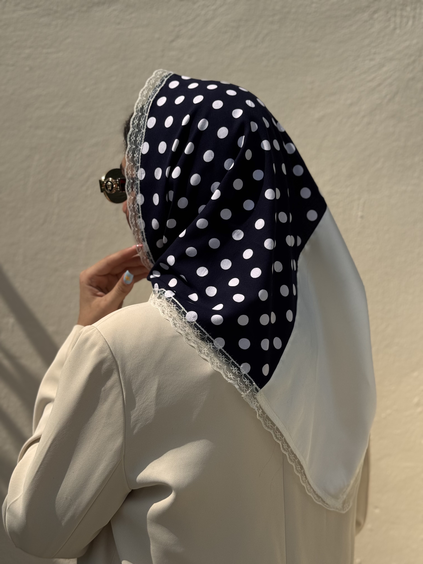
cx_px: 212
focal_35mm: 48
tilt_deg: -6.1
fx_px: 782
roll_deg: -1.9
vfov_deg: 39.7
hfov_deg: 30.3
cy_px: 282
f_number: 1.78
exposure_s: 1/10526
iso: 80
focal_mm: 6.76
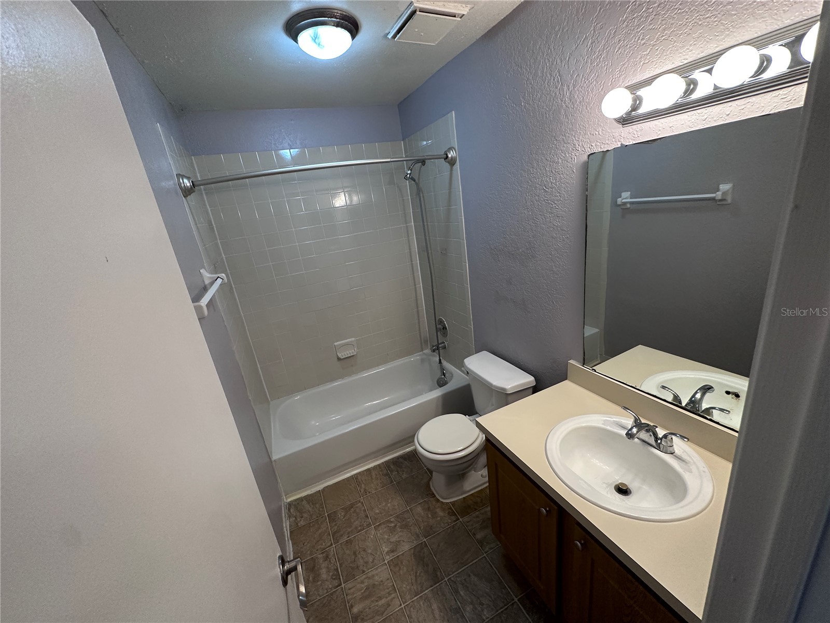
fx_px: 336
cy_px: 312
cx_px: 415
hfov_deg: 102.1
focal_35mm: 14
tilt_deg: -18.4
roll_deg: +7.7
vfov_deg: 85.7
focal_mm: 2.22
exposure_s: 1/120
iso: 250
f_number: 2.2
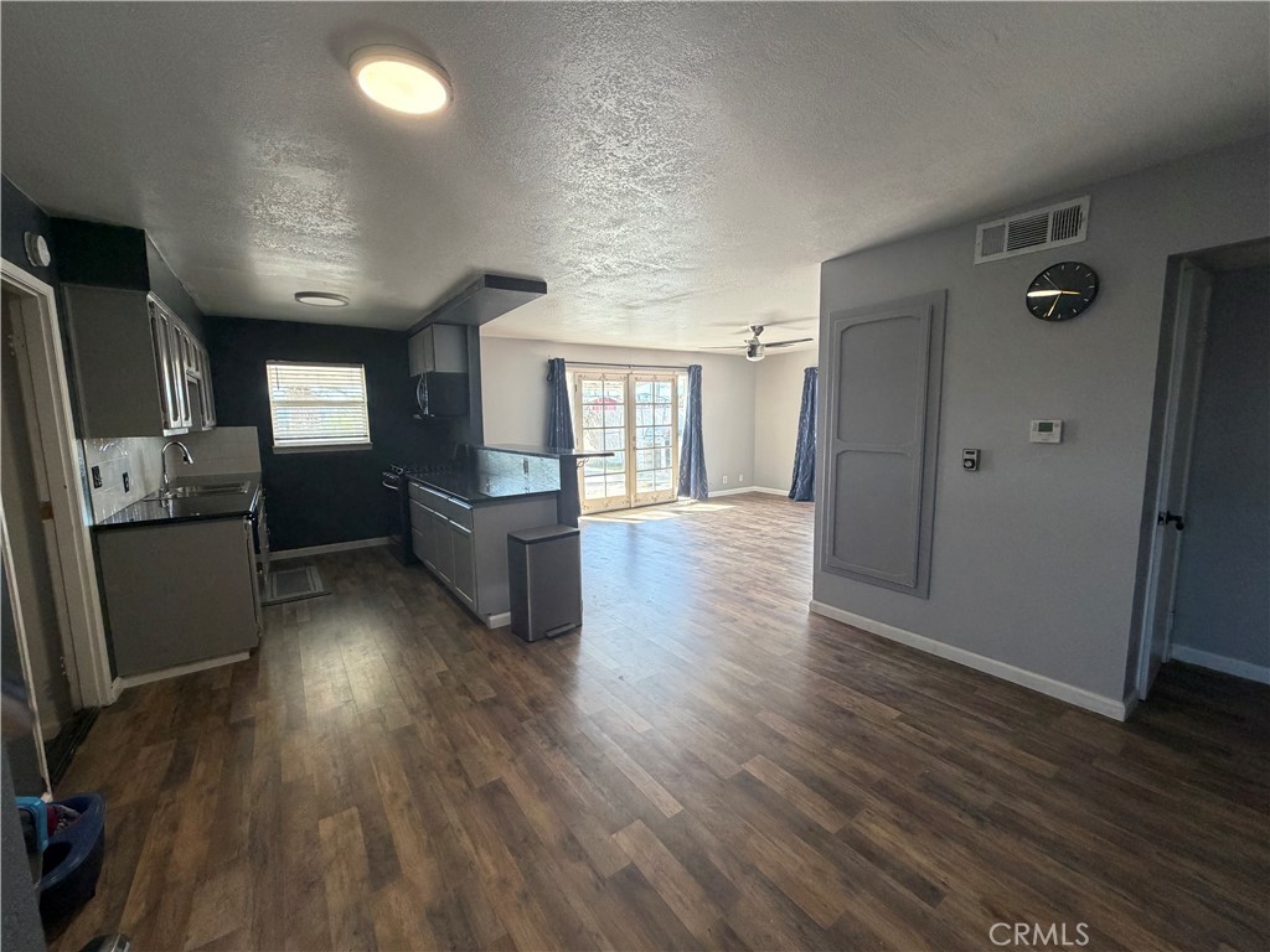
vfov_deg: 85.7
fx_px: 514
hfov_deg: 102.1
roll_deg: +0.9
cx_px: 635
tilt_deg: -6.2
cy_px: 476
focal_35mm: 14
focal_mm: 2.22
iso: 320
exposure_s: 1/116
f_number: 2.2
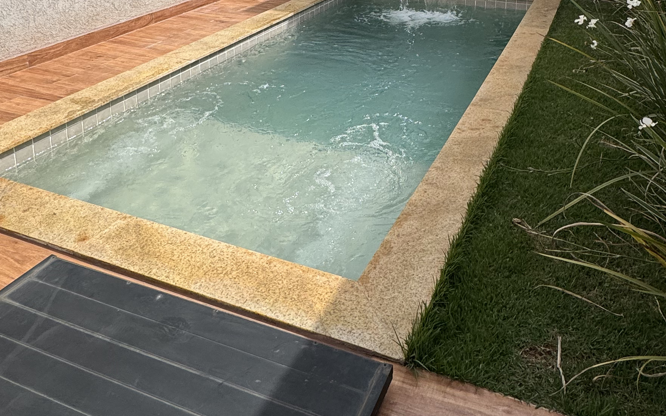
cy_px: -14
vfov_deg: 33.6
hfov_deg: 56.6
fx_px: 617
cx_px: 372
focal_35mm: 34
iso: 50
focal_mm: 2.22
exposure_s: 1/2770
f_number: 2.2
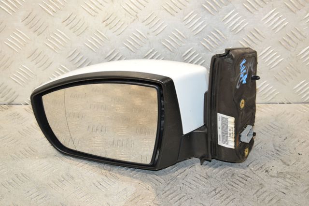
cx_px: 154
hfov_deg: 28.1
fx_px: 618
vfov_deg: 18.9
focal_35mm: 72
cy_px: 103
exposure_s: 1/200
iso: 1600
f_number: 6.3
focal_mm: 48
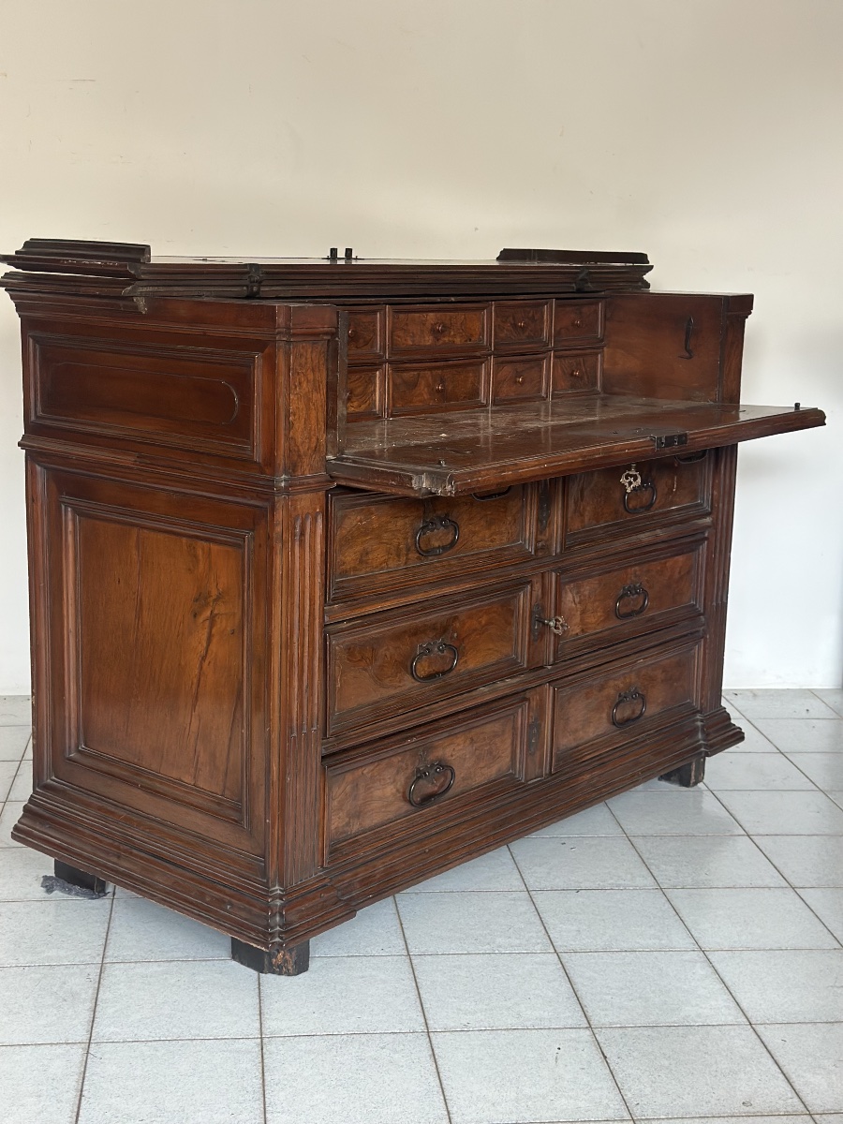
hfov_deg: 30.3
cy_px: 562
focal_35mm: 48
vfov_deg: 39.7
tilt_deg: -12.0
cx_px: 422
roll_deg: -2.5
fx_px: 1559
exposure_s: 1/60
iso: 250
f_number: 1.78
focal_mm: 6.86
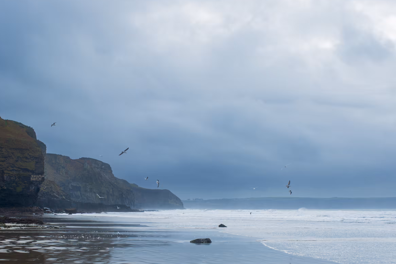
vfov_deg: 21.1
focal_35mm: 64
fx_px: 704
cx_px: 149
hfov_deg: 31.3
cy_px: 188
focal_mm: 35
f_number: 5
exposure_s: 1/1600
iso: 200
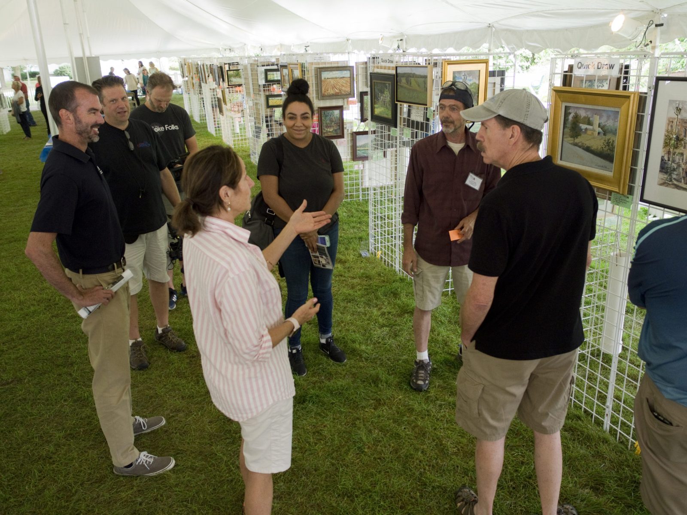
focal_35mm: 30
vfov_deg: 46.8
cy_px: 258
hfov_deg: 60.0
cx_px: 344
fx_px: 595
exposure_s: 1/200
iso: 800
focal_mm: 15
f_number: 2.8
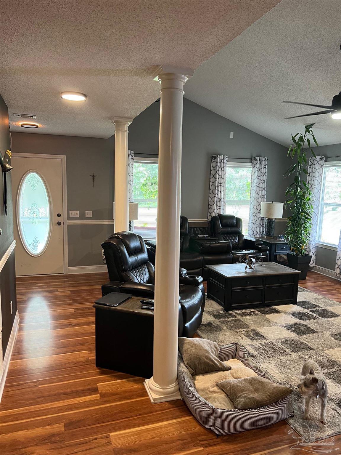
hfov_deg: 53.1
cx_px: 170
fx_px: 341
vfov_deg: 67.3
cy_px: 228
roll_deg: -1.7
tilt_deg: -7.5
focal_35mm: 26
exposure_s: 1/60
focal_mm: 5.7
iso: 250
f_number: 1.5
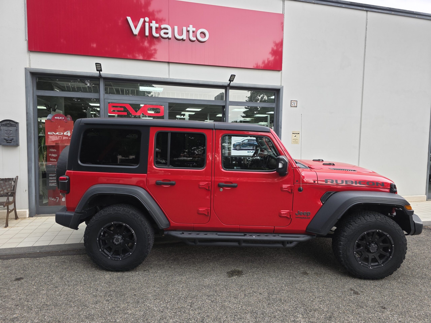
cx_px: 216
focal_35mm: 23
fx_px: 286
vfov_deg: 58.9
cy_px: 162
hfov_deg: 73.9
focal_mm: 6.3
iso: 64
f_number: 1.7
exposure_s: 1/180
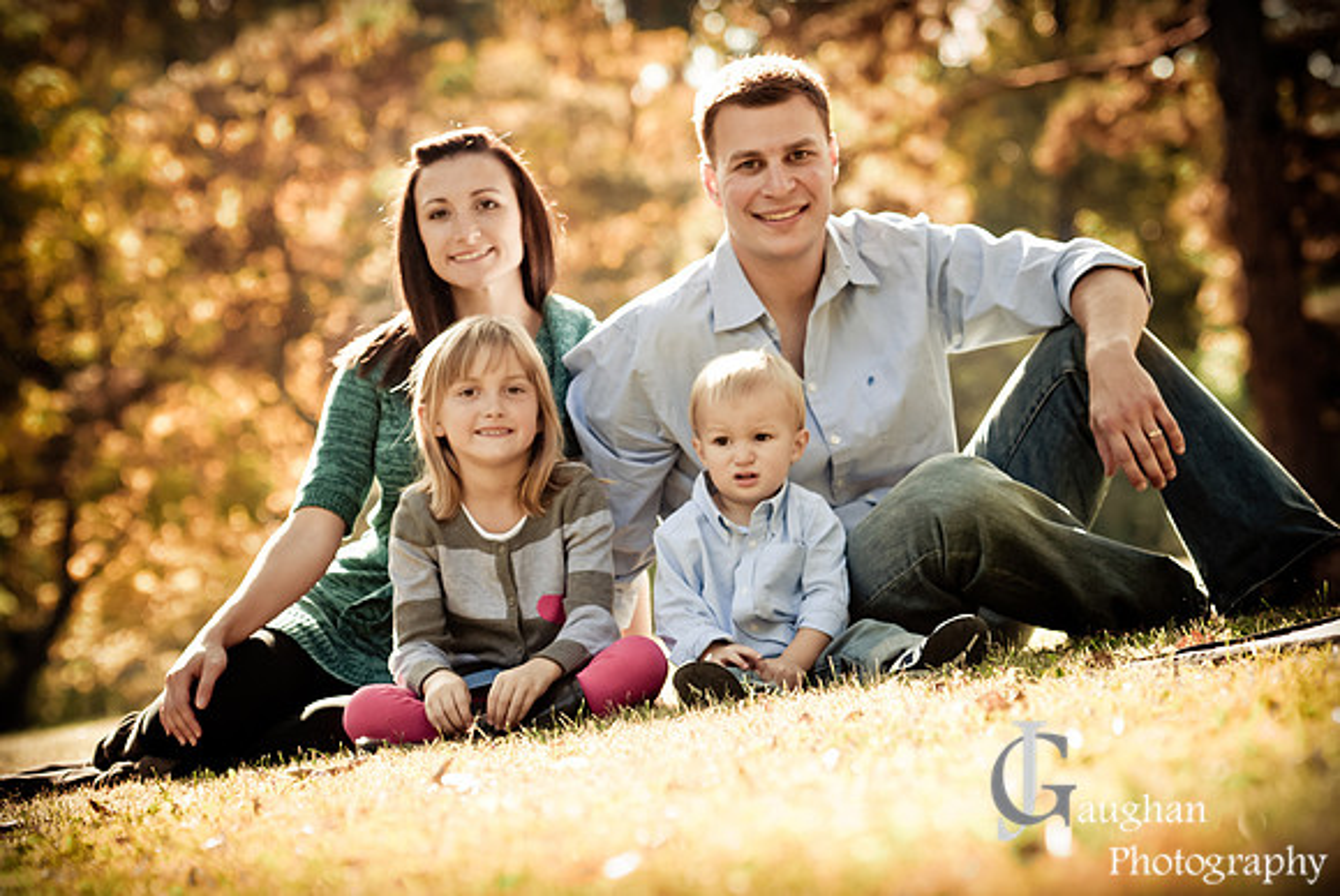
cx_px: 670
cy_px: 448
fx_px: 5477
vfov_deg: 9.4
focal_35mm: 147
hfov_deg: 13.9
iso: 250
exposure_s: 1/320
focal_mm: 98
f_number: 3.2
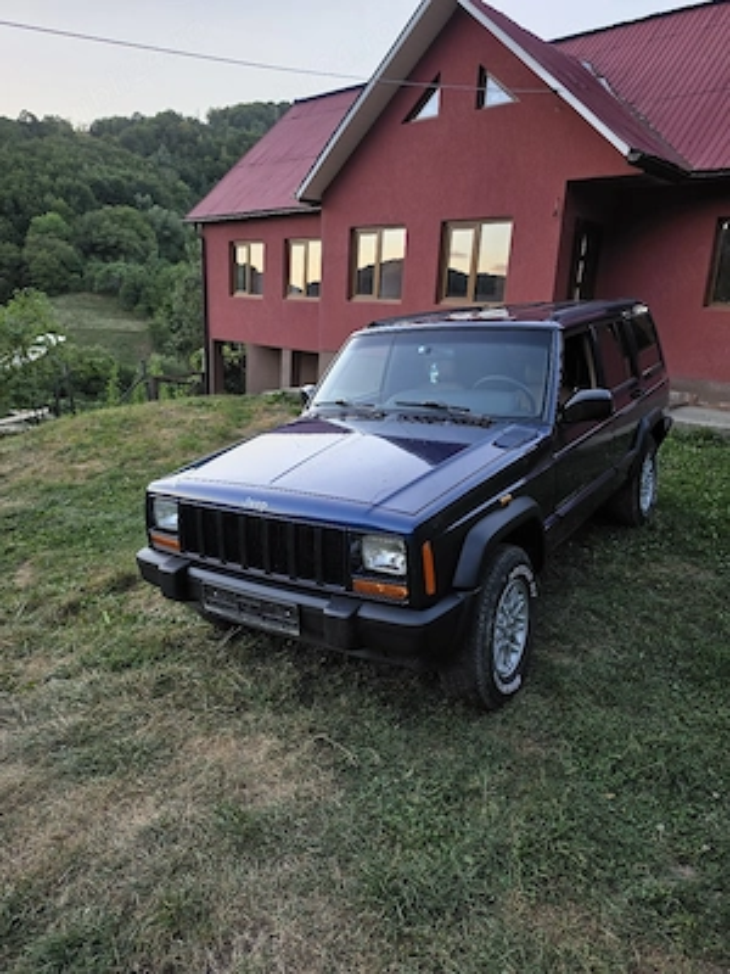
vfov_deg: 73.9
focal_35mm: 23
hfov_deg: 58.9
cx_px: 365
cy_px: 487
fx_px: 647
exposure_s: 1/182
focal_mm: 6.5
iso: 25
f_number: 1.4
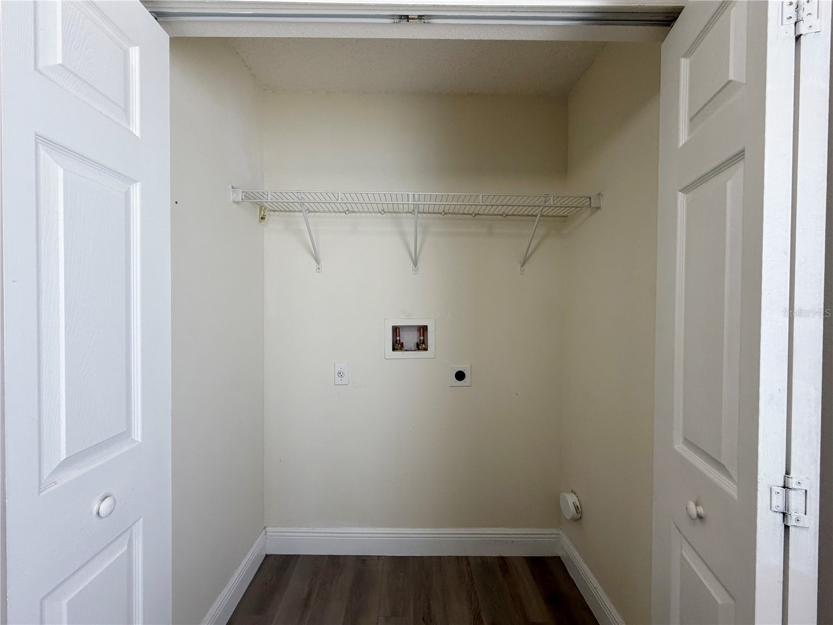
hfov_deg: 102.1
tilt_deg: -0.9
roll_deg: -0.3
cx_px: 416
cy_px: 312
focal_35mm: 14
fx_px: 337
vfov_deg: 85.7
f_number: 2.2
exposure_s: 1/120
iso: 200
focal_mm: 2.22
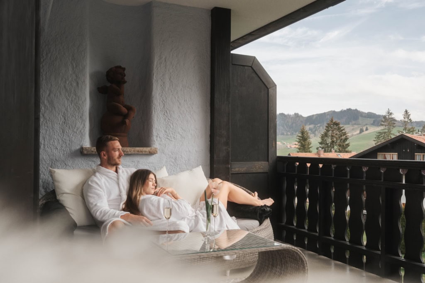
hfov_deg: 57.2
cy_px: 142
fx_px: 390
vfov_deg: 40.0
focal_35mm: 33
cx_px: 212
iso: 200
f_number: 6.3
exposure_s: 1/500
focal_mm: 33
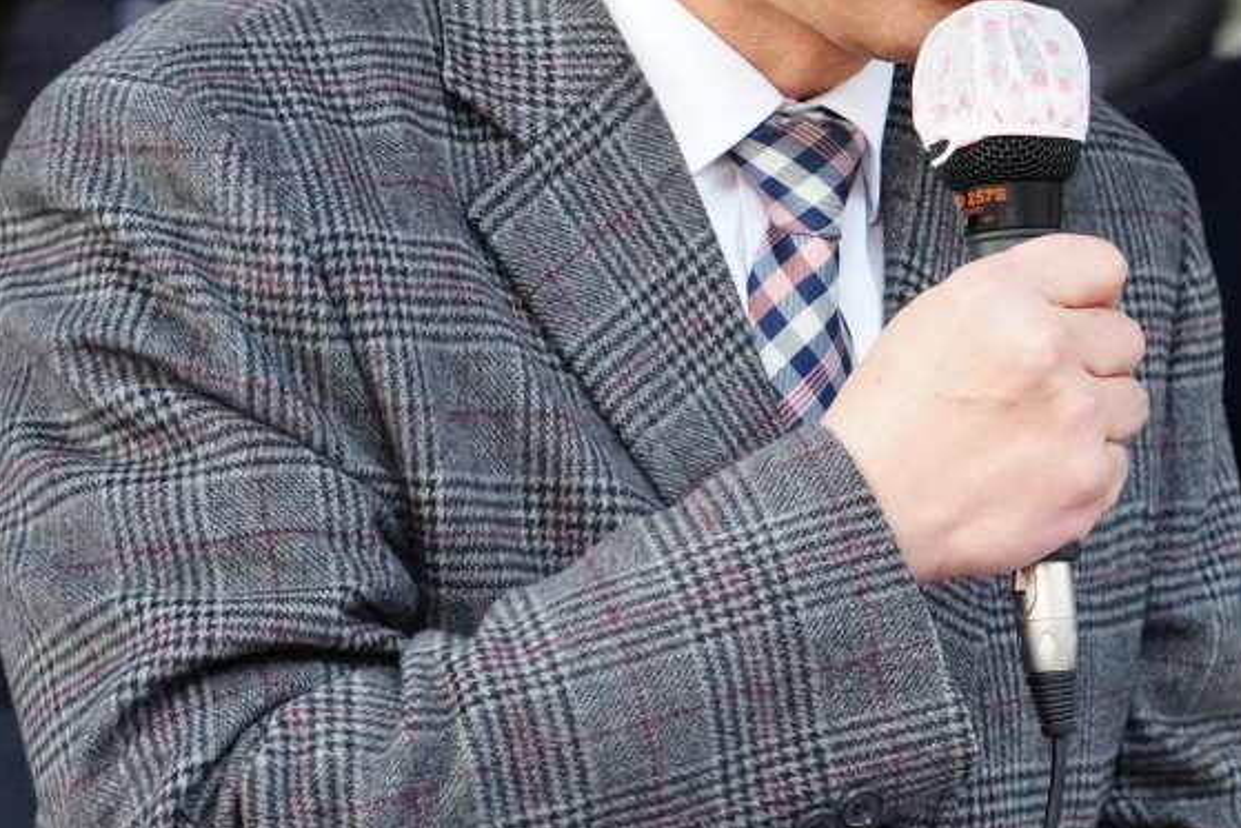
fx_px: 8654
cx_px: 1423
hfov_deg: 8.1
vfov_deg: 5.5
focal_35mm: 251
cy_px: 335
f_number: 4
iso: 6400
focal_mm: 78
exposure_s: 1/160
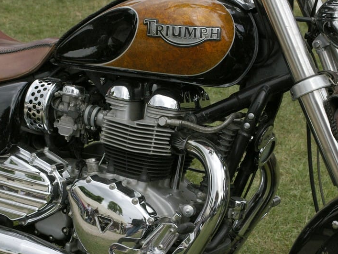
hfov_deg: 21.8
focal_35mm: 90
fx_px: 876
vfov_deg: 16.5
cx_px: 143
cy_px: 146
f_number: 7.1
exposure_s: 1/800
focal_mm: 43
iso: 800
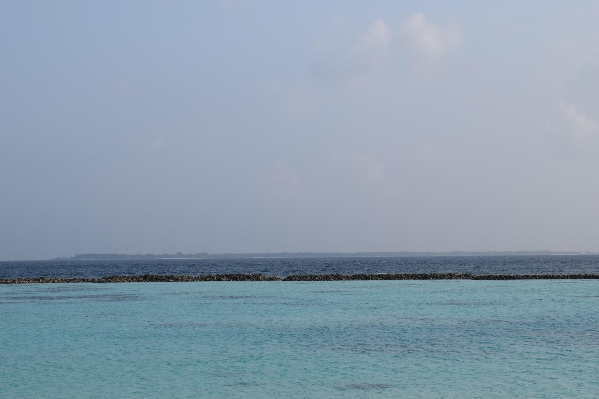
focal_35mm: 82
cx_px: 300
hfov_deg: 24.6
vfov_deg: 16.6
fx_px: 1373
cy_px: 200
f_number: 10
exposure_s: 1/400
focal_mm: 55
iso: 200
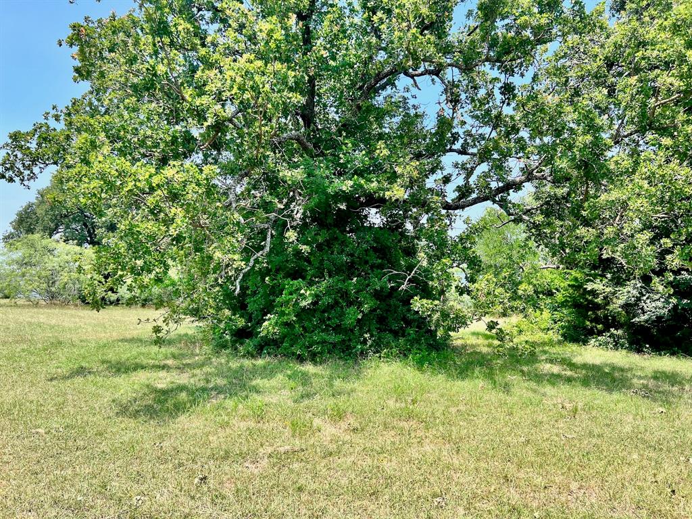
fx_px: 520
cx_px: 346
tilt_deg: -0.3
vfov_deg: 53.1
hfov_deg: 67.3
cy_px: 260
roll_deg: -1.6
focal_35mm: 26
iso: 50
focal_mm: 5.7
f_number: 1.5
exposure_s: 1/1553
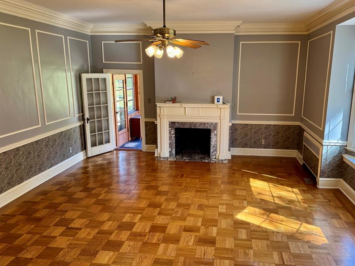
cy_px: 135
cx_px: 200
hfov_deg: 63.2
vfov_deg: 49.7
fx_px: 287
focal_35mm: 28
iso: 125
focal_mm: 6.76
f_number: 1.78
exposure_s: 1/60
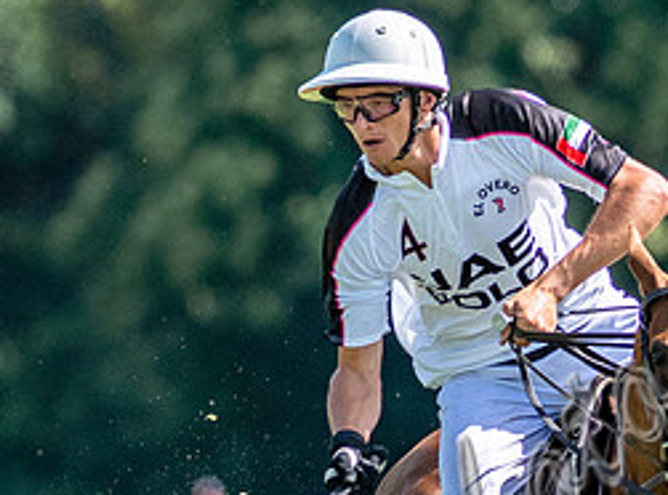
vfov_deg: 0.9
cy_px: 787
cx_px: 768
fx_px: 31877
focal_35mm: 1659
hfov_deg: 1.2
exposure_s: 1/5000
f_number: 4
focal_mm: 300
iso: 400
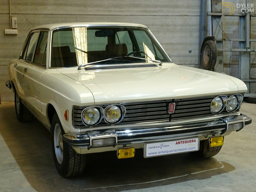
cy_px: 96
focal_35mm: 50
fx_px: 370
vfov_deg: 29.1
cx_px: 128
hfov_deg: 38.2
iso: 800
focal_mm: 8.51
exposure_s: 1/20
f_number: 4.5
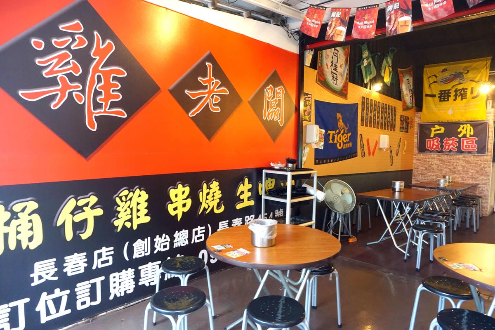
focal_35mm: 24
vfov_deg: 53.1
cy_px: 165
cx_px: 248
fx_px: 330
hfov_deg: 73.7
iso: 3200
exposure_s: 1/15
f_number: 8
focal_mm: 16
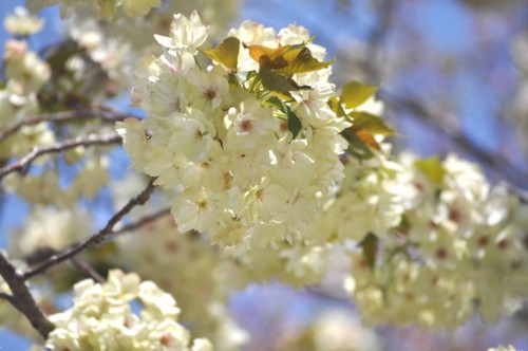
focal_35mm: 218
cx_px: 264
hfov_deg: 9.5
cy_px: 176
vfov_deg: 6.3
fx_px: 3186
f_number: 5.6
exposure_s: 1/2000
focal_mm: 145
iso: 320
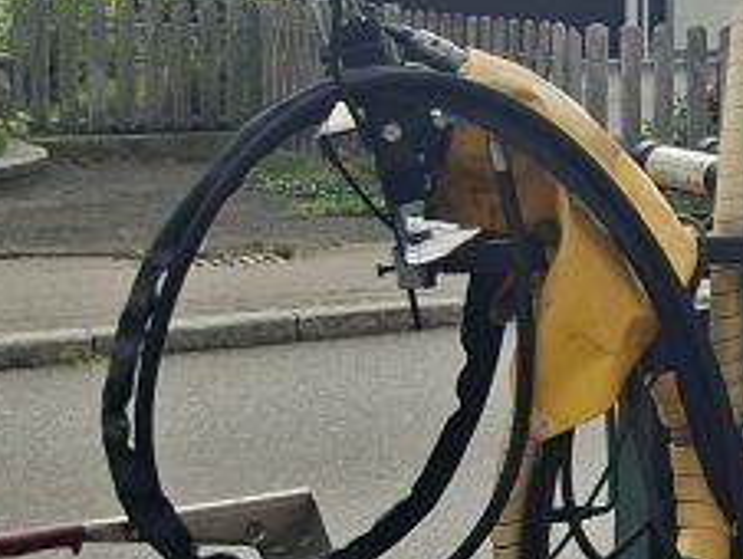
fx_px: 2235
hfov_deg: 16.7
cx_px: 1187
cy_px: 118
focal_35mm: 104
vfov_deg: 14.2
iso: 50
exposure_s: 1/196
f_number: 1.8
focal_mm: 5.54
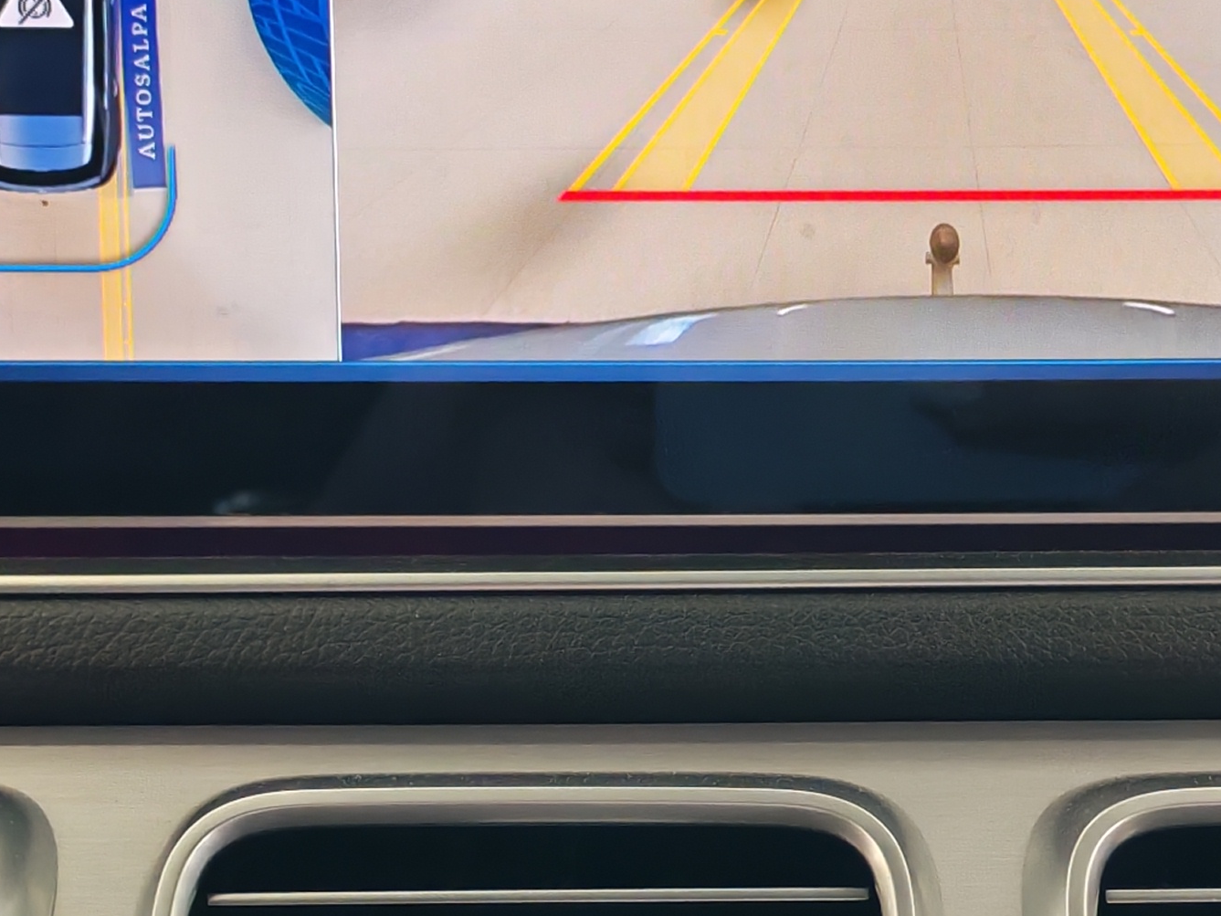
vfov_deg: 15.0
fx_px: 3457
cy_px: 710
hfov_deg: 19.9
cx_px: 864
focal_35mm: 98
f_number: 1.9
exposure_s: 1/100
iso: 1000
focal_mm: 6.12
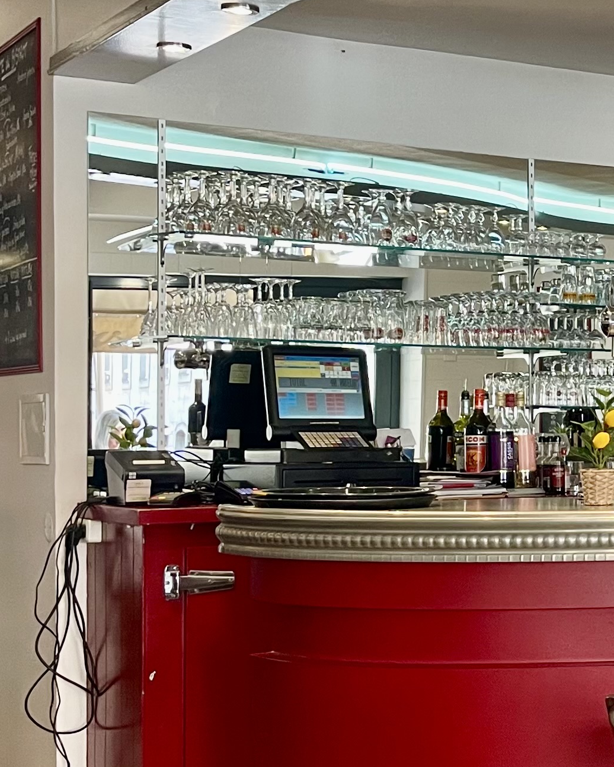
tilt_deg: +0.6
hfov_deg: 17.3
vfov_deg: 24.1
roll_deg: +0.7
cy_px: 428
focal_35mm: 79
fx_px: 1794
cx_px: 946
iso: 64
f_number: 1.6
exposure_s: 1/50
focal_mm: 4.2
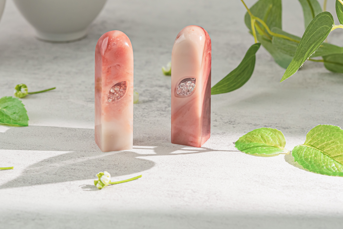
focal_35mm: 148
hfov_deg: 13.9
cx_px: 153
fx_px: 1410
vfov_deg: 9.2
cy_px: 45
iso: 640
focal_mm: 90
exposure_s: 1/125
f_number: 8
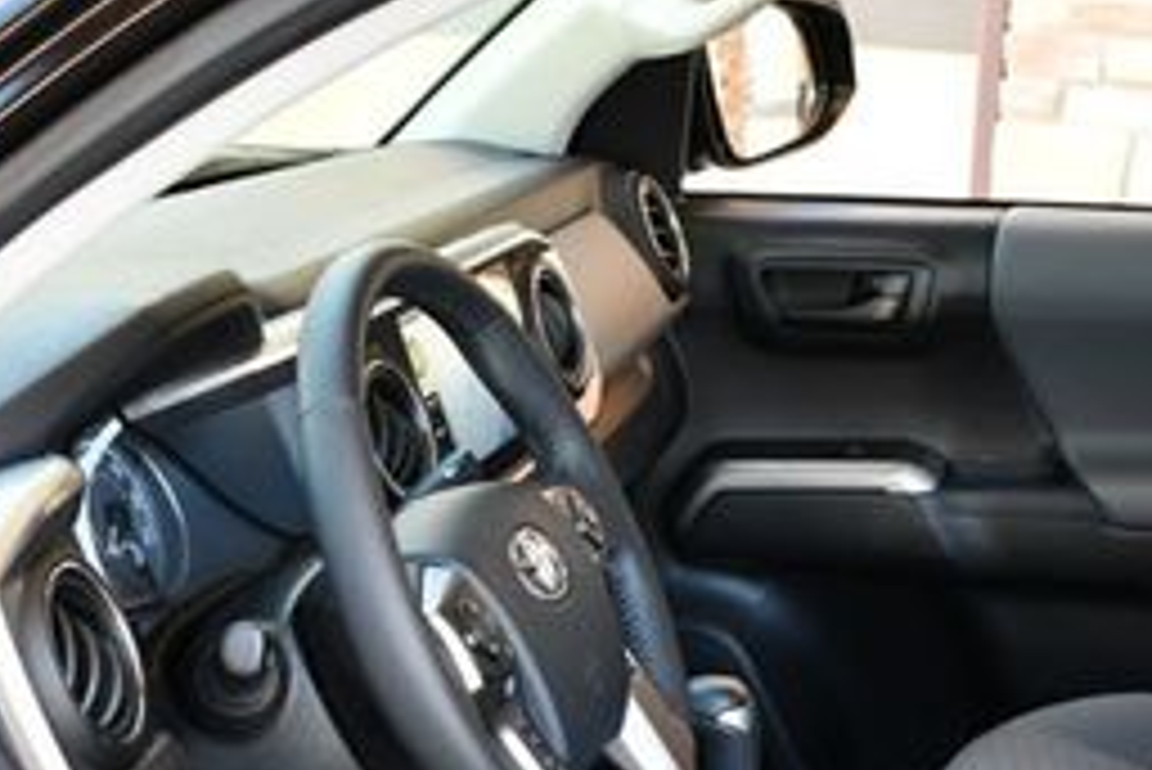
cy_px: 943
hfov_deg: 22.5
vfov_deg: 14.7
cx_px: 729
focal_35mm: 90
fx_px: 2882
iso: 800
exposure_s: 1/160
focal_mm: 18
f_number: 3.5
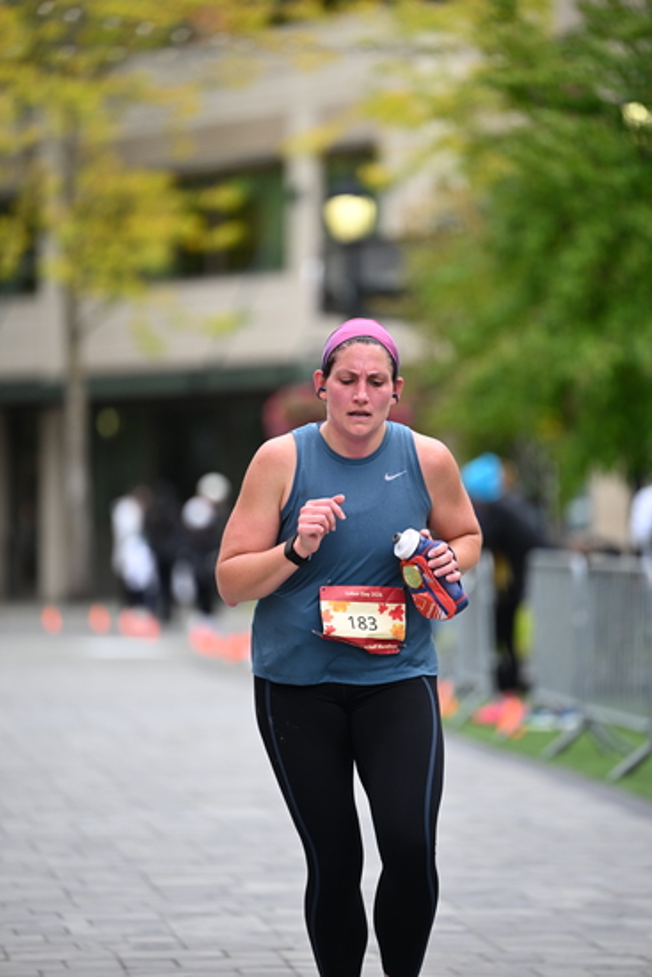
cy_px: 488
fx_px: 5429
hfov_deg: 6.9
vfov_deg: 10.3
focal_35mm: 200
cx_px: 326
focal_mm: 200
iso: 640
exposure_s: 1/2000
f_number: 2.8
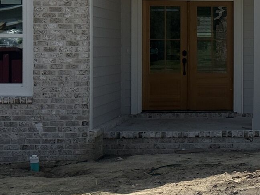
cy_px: 45
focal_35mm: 114
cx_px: 366
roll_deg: -0.6
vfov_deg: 12.9
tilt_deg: -1.0
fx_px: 856
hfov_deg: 16.1
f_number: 1.78
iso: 80
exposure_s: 1/7042
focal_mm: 6.86
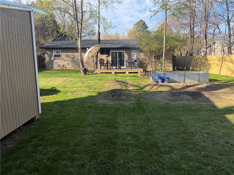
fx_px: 162
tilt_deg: -10.0
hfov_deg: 71.6
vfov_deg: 56.8
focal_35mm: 24
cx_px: 117
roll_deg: +0.4
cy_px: 88
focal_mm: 6.76
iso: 100
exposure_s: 1/1464
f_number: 1.78
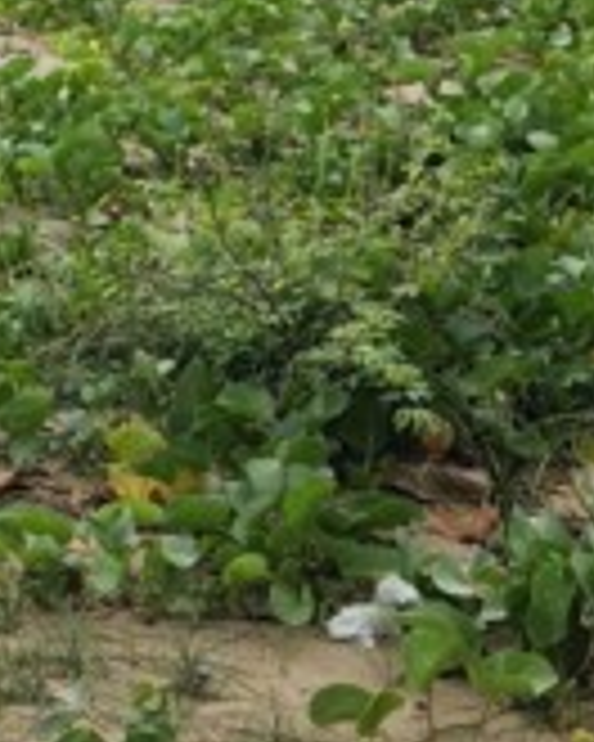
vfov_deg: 11.2
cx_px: -788
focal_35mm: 163
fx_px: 3582
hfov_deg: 8.7
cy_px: -463
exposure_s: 1/671
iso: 25
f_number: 1.8
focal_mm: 5.4
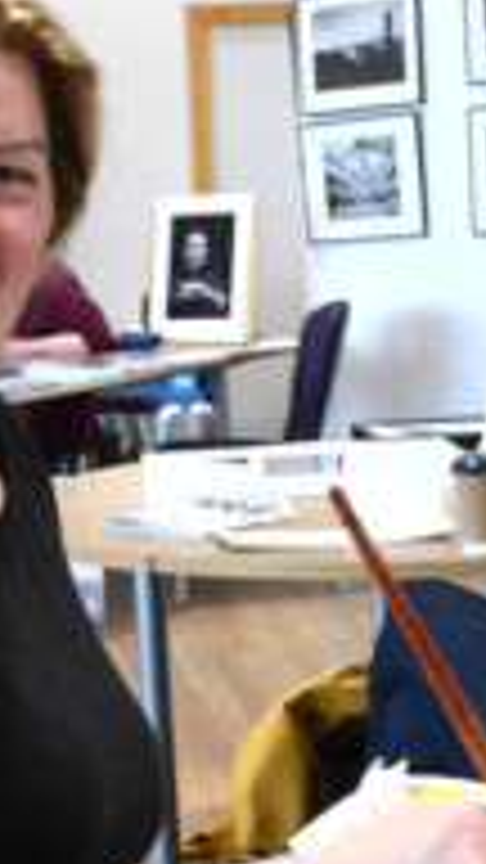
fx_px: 1924
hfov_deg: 14.2
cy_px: 518
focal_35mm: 84
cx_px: 450
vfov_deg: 25.3
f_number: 6.3
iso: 640
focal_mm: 18
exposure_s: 1/50
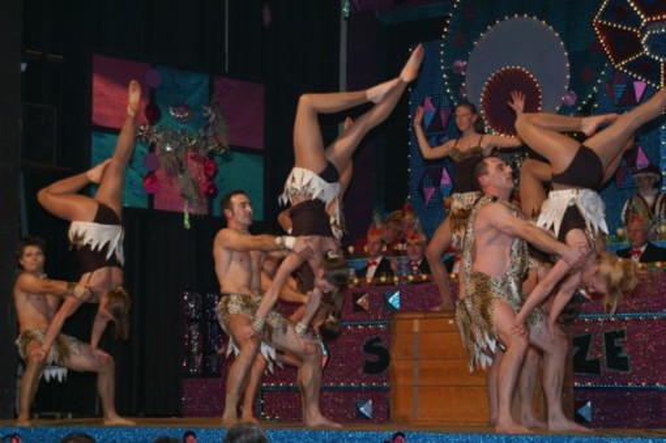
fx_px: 1386
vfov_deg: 18.1
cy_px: 222
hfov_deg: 27.0
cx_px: 333
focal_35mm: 75
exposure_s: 1/60
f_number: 5
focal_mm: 50
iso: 400
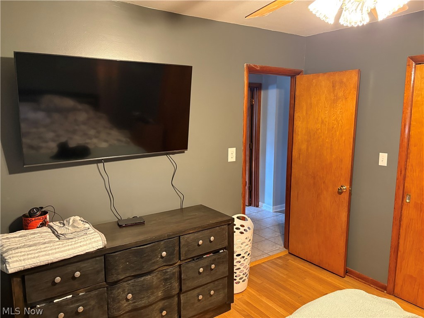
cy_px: 159
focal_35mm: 26
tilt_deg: -8.6
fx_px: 318
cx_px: 212
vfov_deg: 53.1
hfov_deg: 67.3
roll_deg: +0.0
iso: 640
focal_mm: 5.96
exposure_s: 1/40
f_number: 1.6
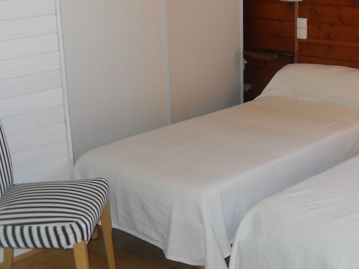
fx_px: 591
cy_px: 94
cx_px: 250
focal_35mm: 57
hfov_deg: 33.4
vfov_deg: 25.5
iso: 100
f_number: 2.8
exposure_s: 1/45
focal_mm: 6.3
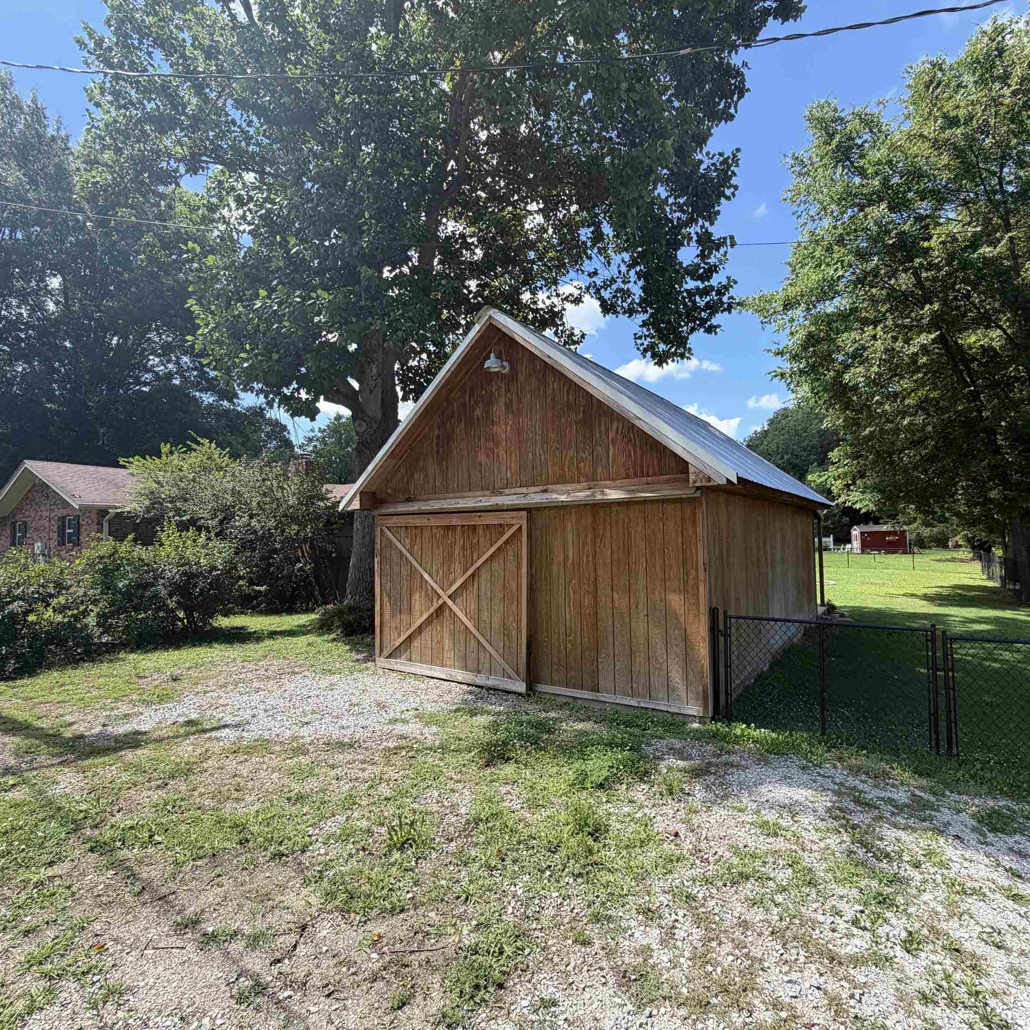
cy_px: 513
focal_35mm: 17
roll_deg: +0.9
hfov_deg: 83.9
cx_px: 540
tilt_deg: +2.3
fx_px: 572
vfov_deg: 84.0
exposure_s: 1/579
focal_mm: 2.22
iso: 40
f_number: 2.2
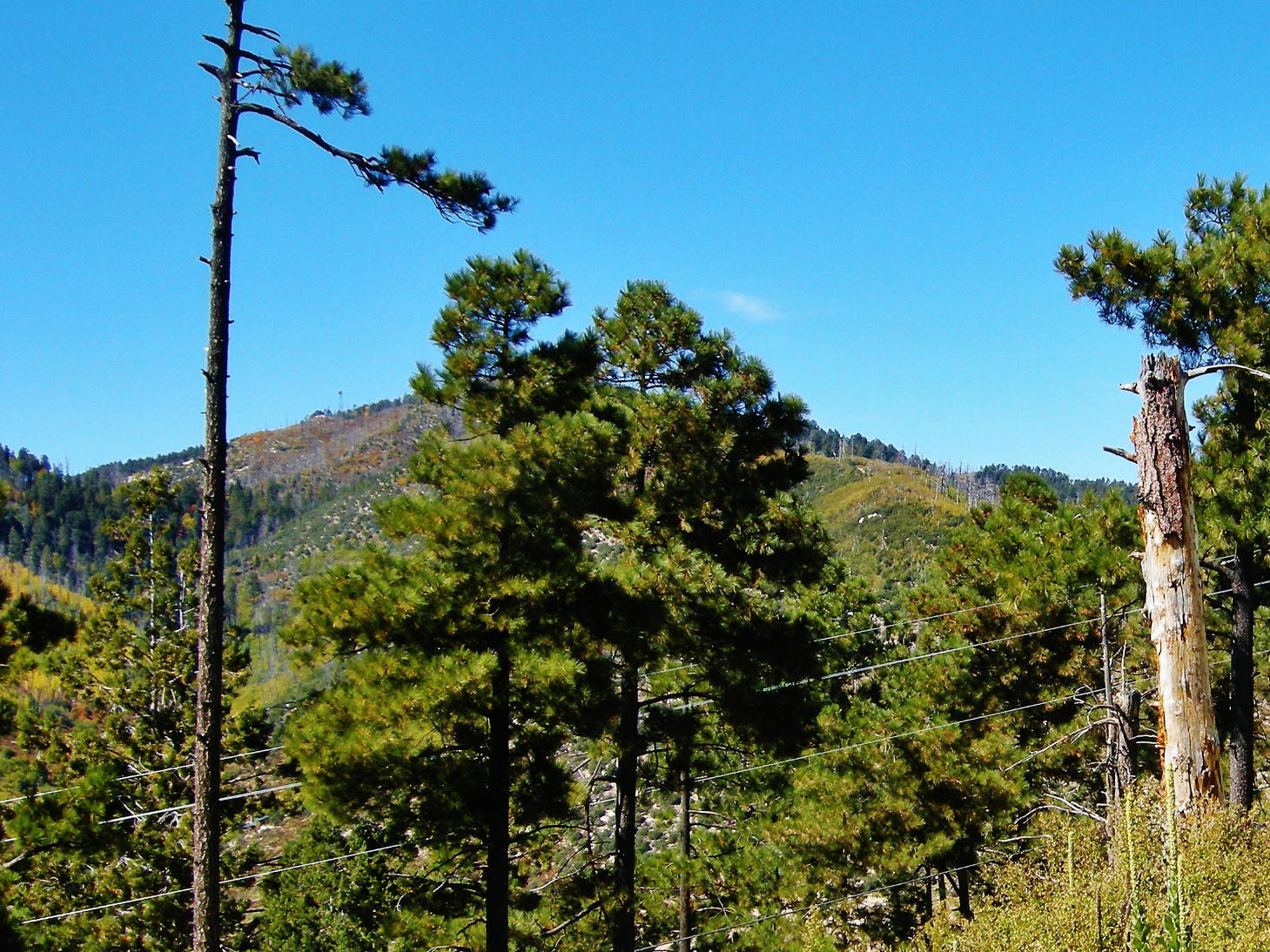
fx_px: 2348
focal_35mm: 64
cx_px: 1090
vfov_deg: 22.7
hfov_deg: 29.3
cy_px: 710
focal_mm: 7.5
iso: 64
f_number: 5.4
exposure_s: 1/188
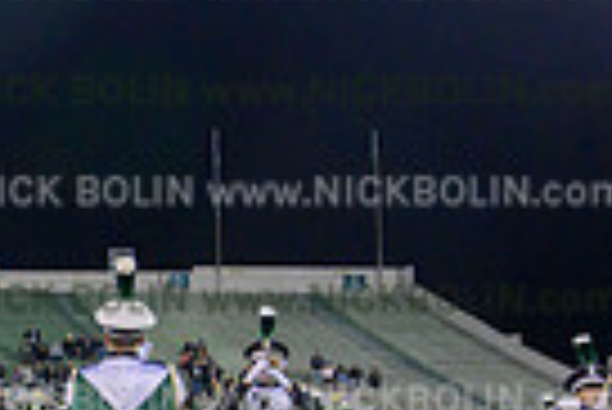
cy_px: 403
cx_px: -432
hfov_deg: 17.0
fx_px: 1736
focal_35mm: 102
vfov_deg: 13.3
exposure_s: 1/1000
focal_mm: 24
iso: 5000
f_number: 4
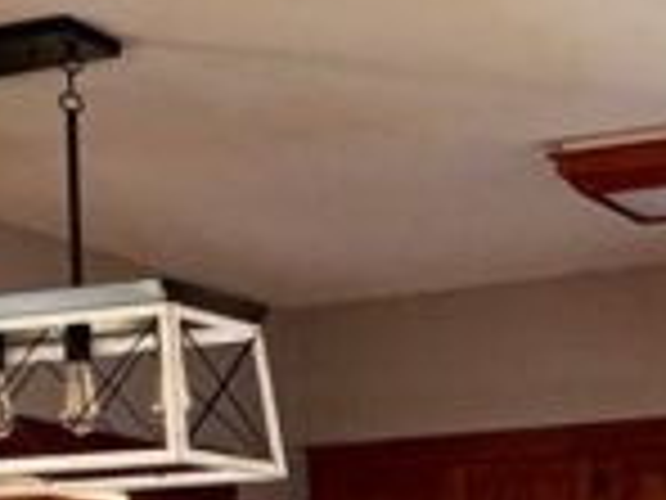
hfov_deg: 18.1
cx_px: 875
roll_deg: +1.0
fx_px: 1943
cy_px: 757
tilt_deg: -1.3
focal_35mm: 101
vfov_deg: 13.7
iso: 250
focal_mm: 2.22
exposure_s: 1/60
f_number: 2.2
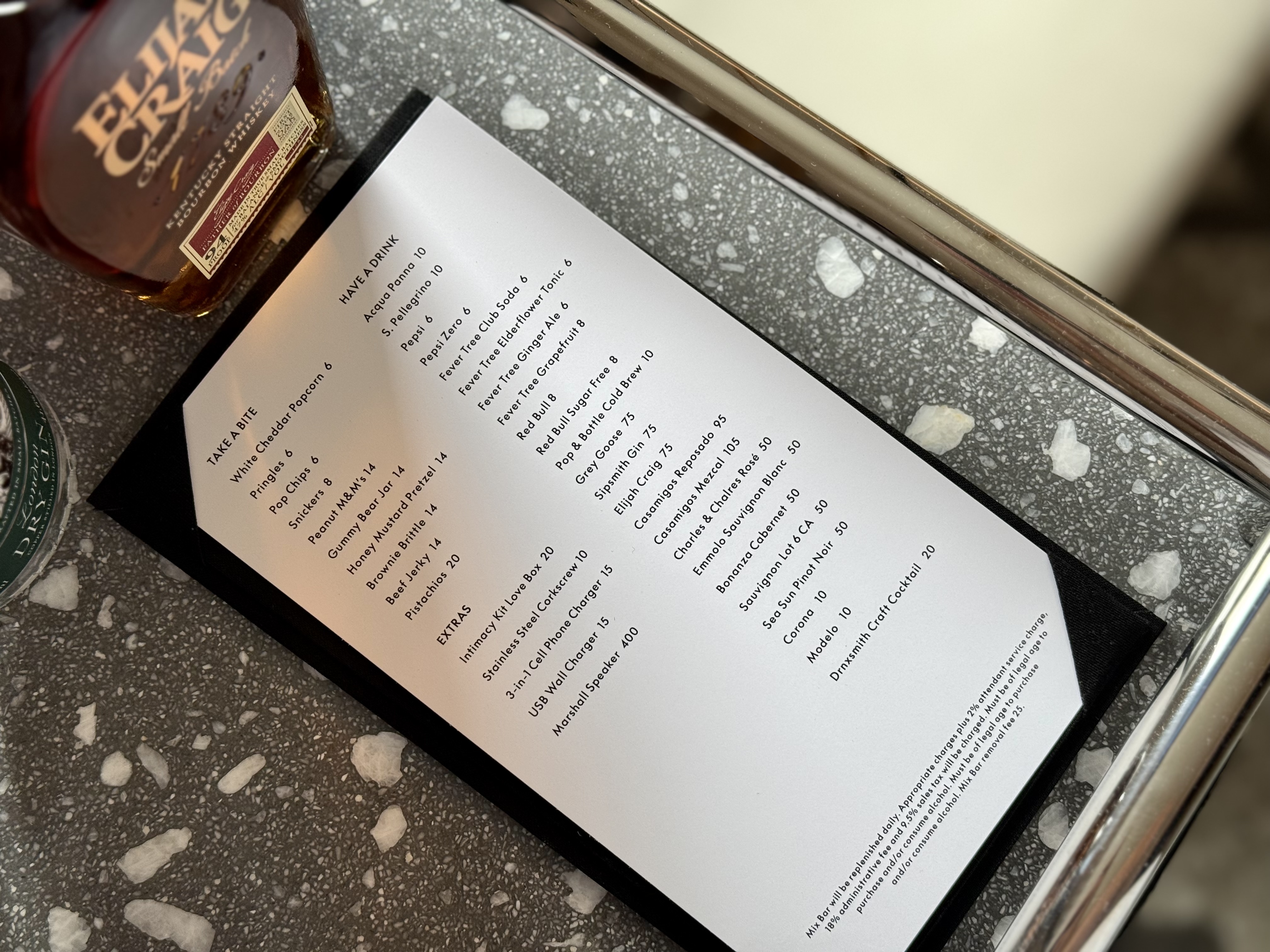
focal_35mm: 48
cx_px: 635
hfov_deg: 39.7
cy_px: 476
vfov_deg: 30.3
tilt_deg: -81.4
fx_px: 1761
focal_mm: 6.76
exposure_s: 1/60
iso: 64
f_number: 1.78
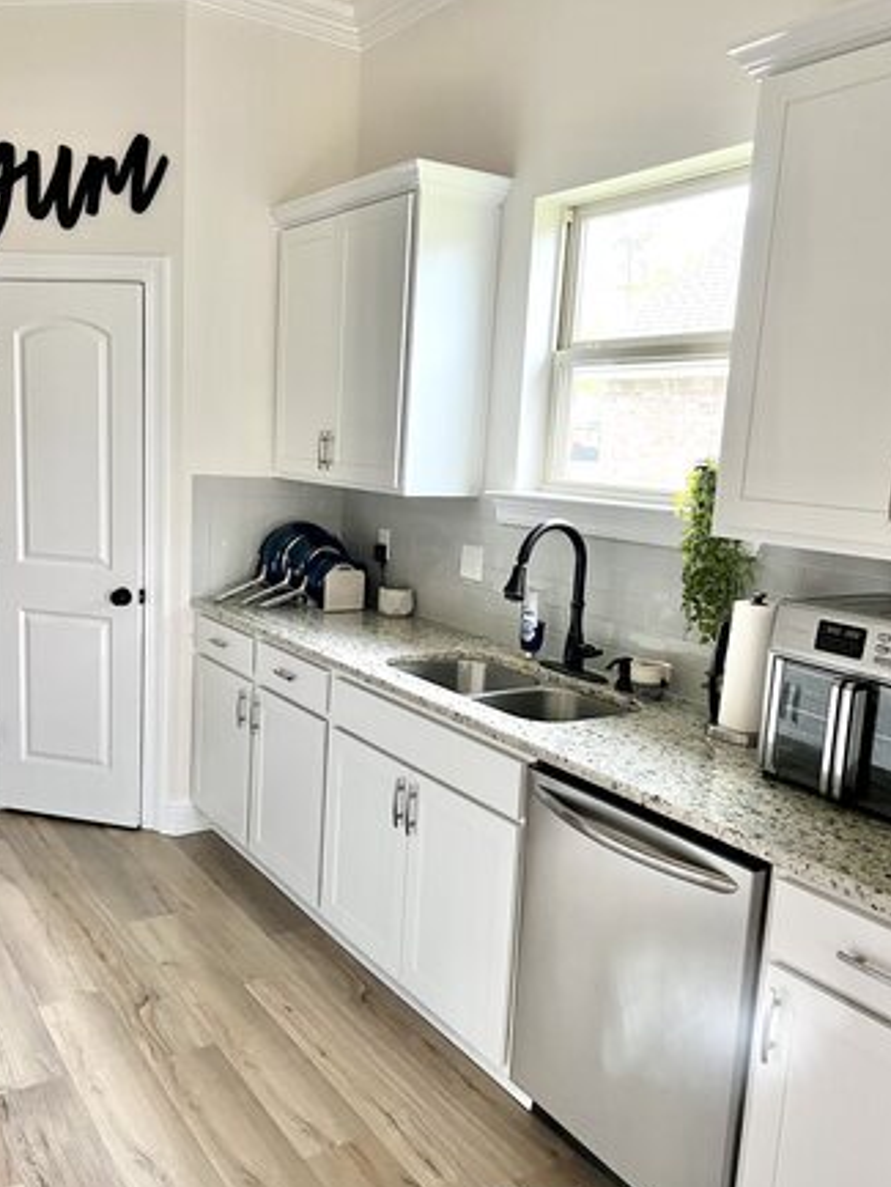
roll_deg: -2.6
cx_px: 407
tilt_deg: -9.5
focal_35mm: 30
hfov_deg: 46.8
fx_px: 1029
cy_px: 617
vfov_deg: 59.9
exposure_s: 1/60
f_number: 1.5
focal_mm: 5.7
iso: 160
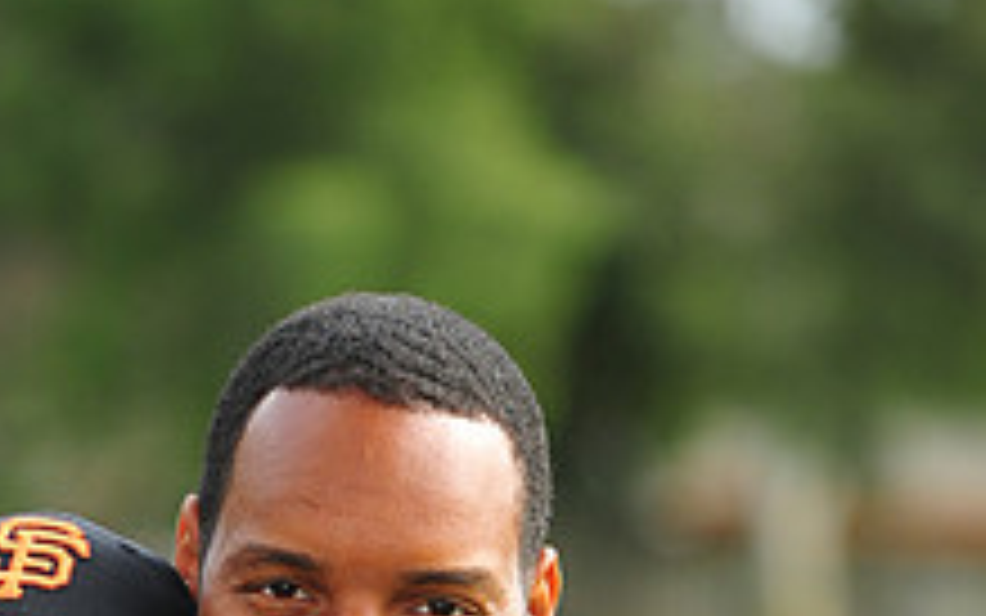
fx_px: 11988
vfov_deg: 2.9
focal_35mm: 446
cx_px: 252
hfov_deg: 4.7
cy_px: 1241
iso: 400
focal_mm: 165
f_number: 4
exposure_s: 1/1000
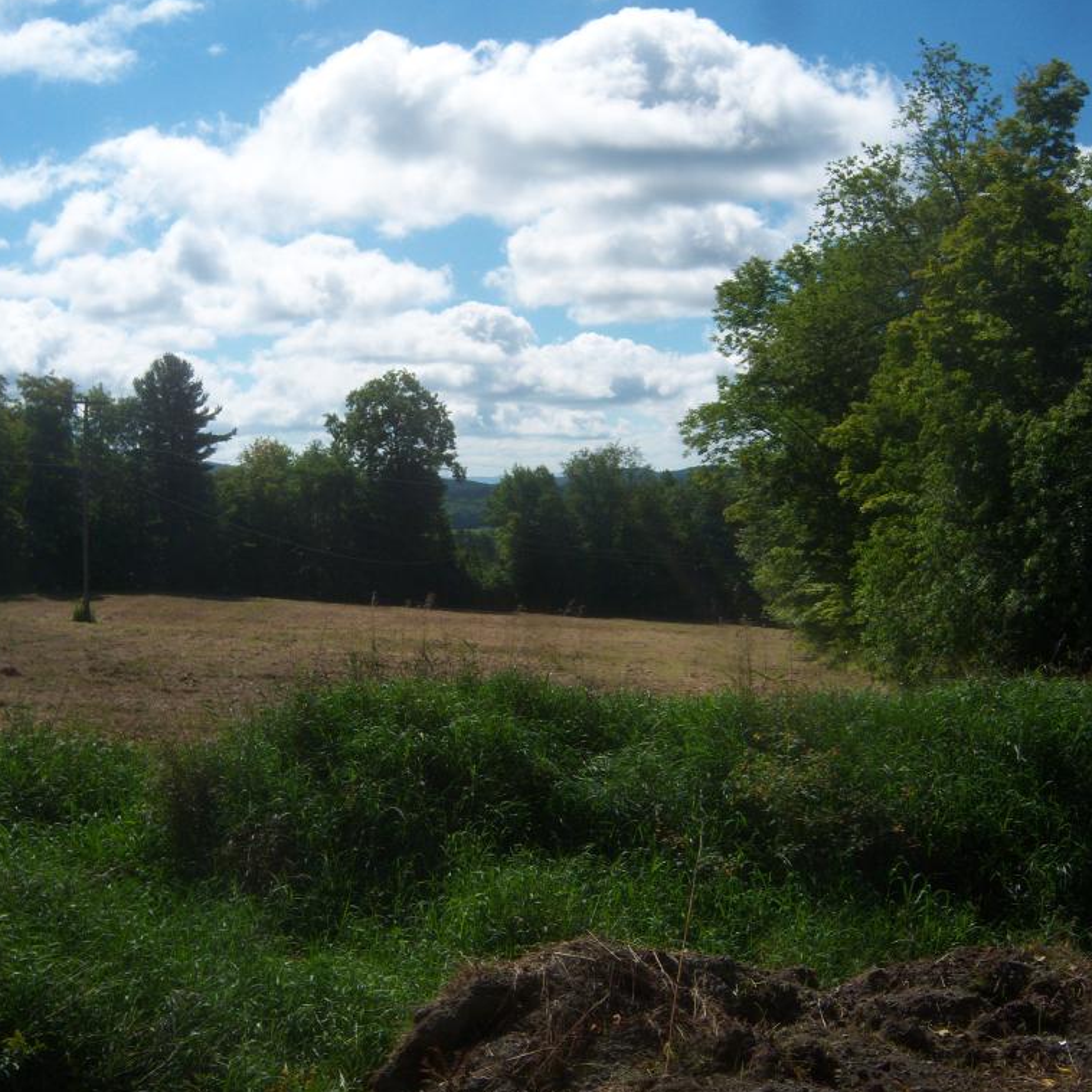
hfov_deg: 39.1
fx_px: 1535
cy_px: 547
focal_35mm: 43
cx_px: 494
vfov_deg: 39.2
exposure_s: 1/1250
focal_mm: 7.5
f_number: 4.8
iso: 80
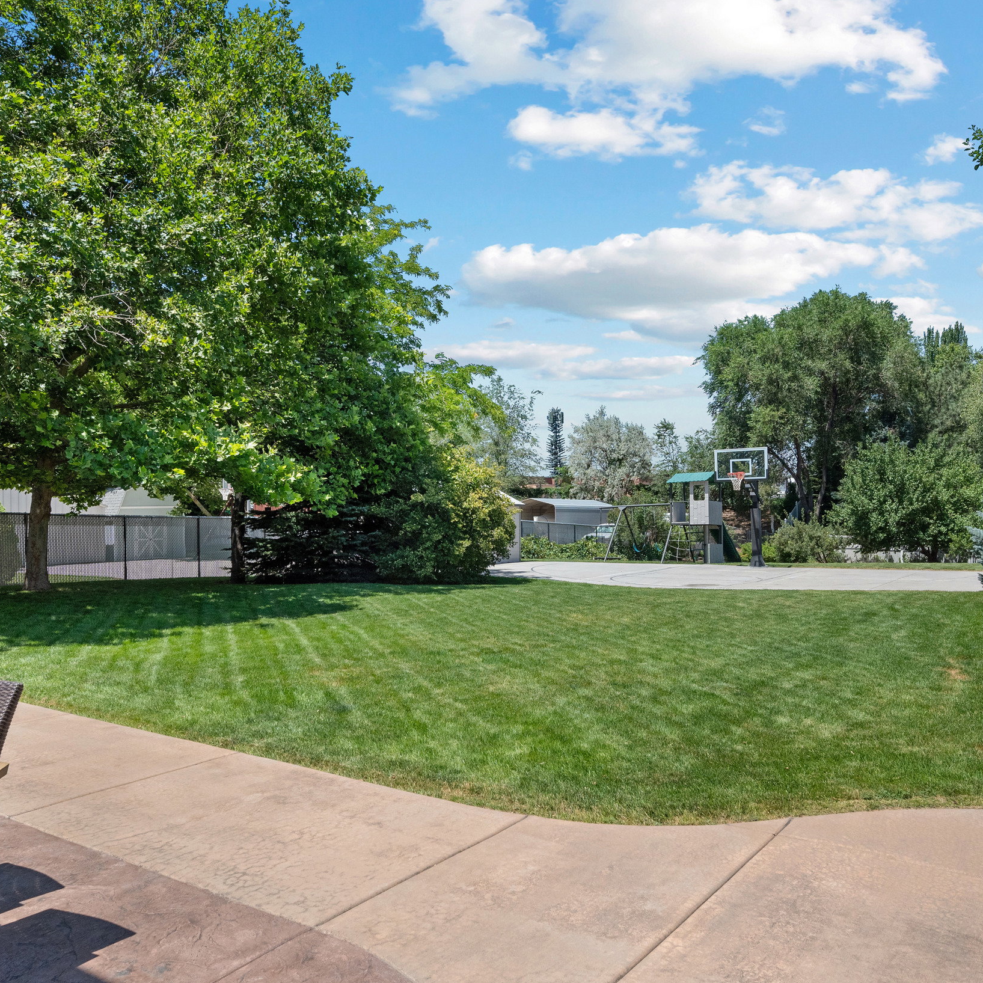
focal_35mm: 26
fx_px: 835
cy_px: 496
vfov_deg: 60.9
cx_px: 485
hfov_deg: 60.9
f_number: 8
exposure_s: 1/1250
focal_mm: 20
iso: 800
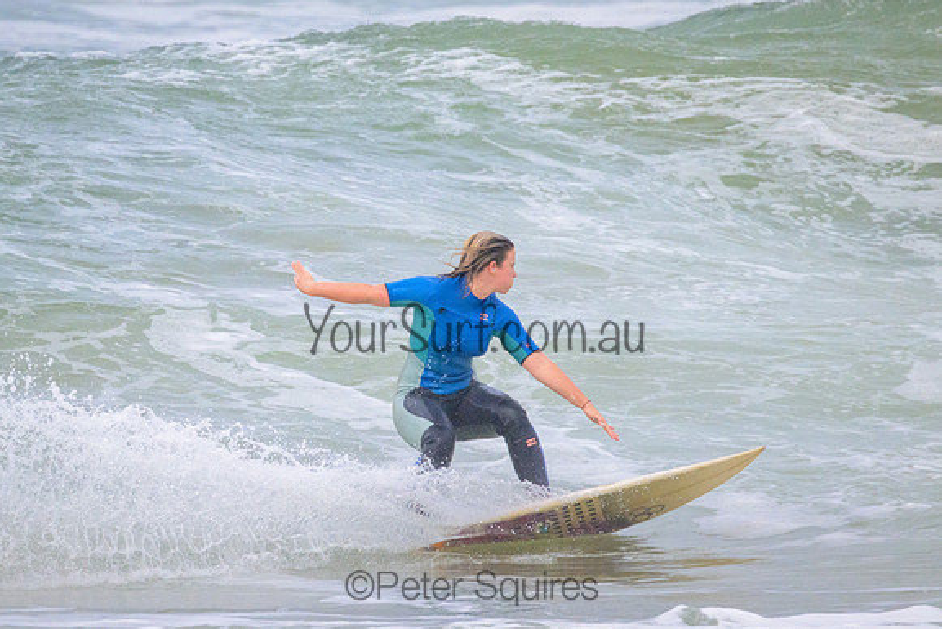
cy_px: 269
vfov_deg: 1.5
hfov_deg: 2.2
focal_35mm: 919
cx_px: 404
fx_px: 24052
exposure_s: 1/3200
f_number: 11
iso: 3600
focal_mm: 800
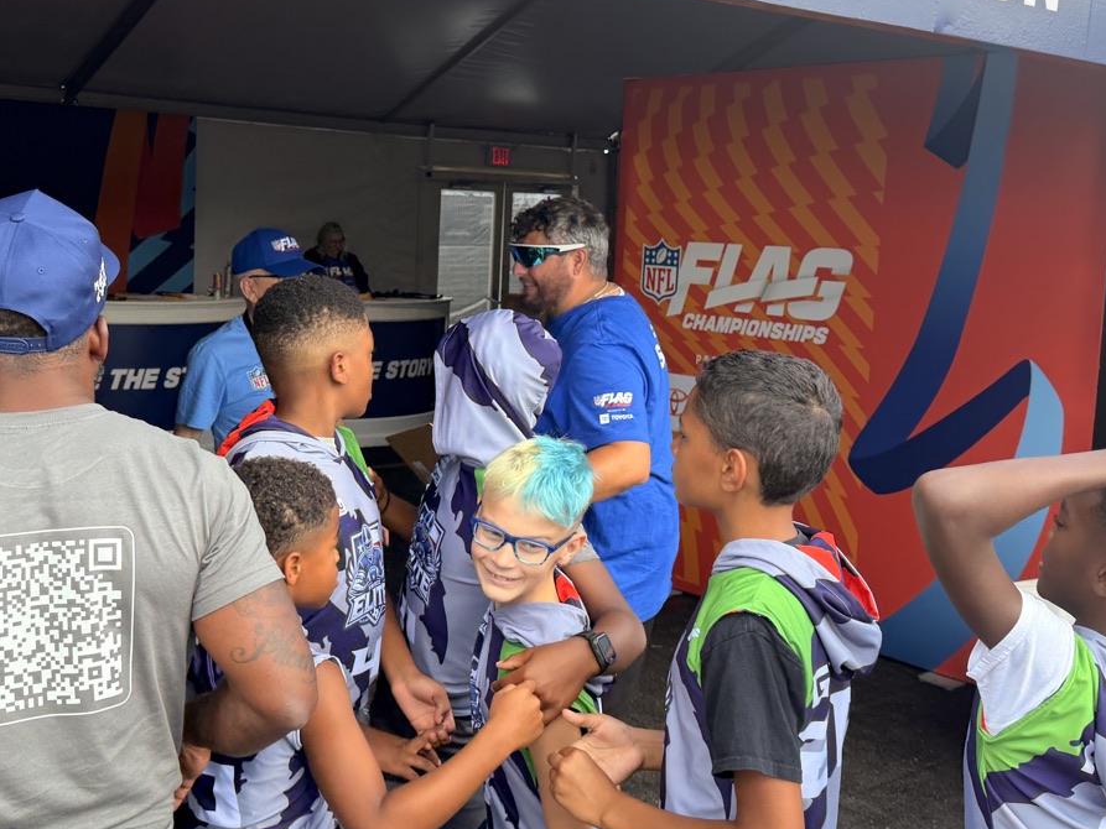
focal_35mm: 43
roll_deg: -2.0
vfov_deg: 33.5
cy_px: 354
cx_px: 455
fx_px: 1374
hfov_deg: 43.7
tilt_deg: -6.4
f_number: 1.78
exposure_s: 1/796
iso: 100
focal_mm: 6.76
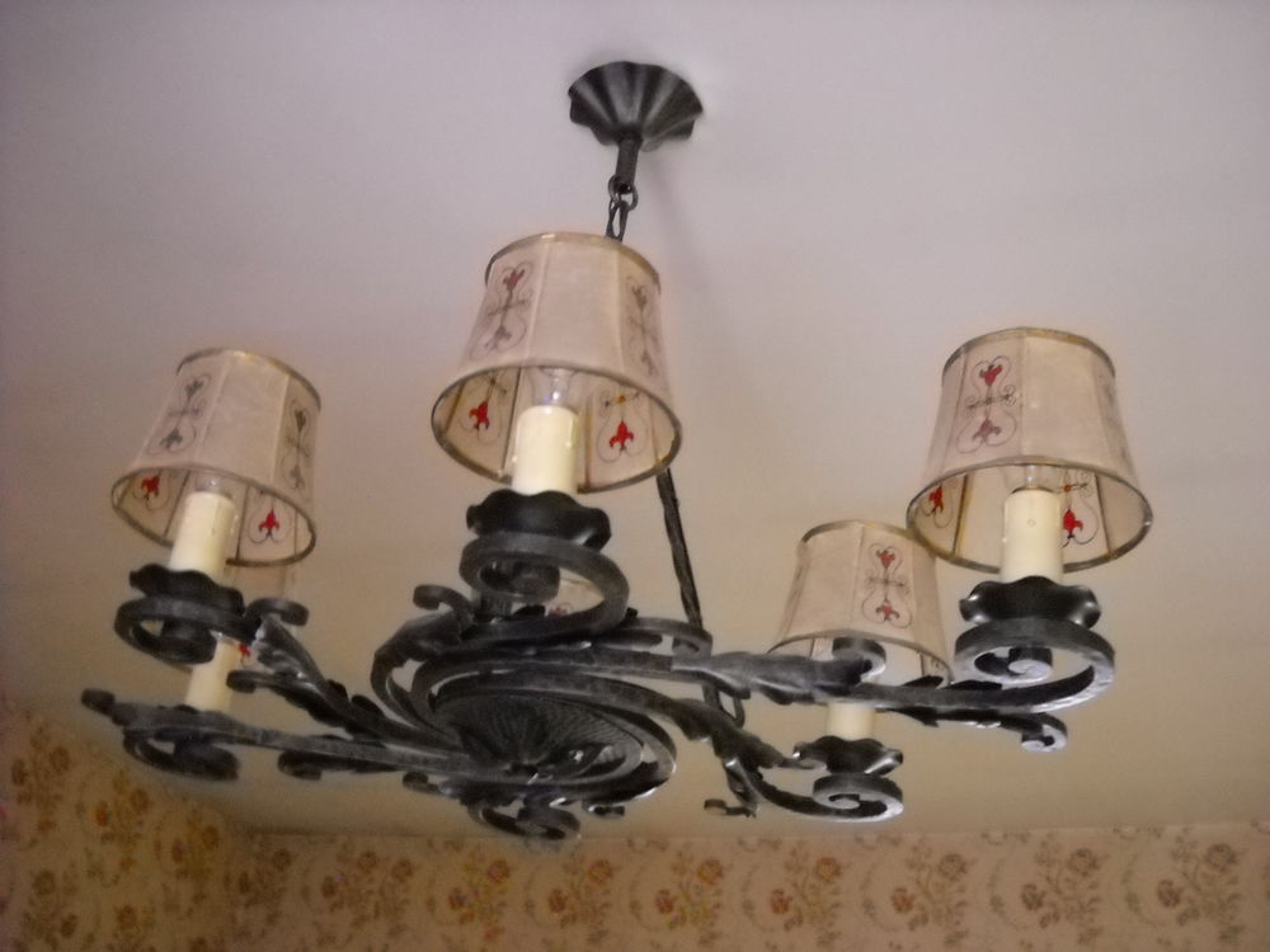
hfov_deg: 45.8
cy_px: 476
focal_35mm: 41
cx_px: 635
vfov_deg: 35.1
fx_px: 1504
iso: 800
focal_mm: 6.72
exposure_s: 1/9
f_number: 3.1
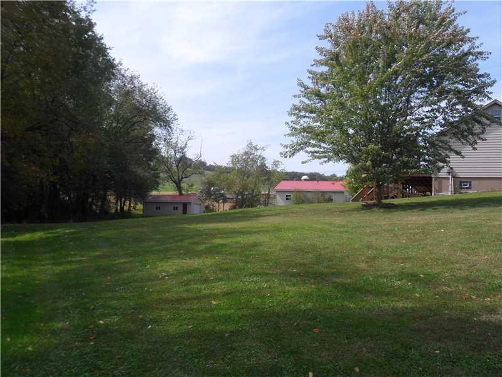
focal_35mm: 36
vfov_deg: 39.7
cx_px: 251
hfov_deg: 51.4
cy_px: 188
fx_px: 522
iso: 80
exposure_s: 1/750
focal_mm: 6.6
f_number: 3.8
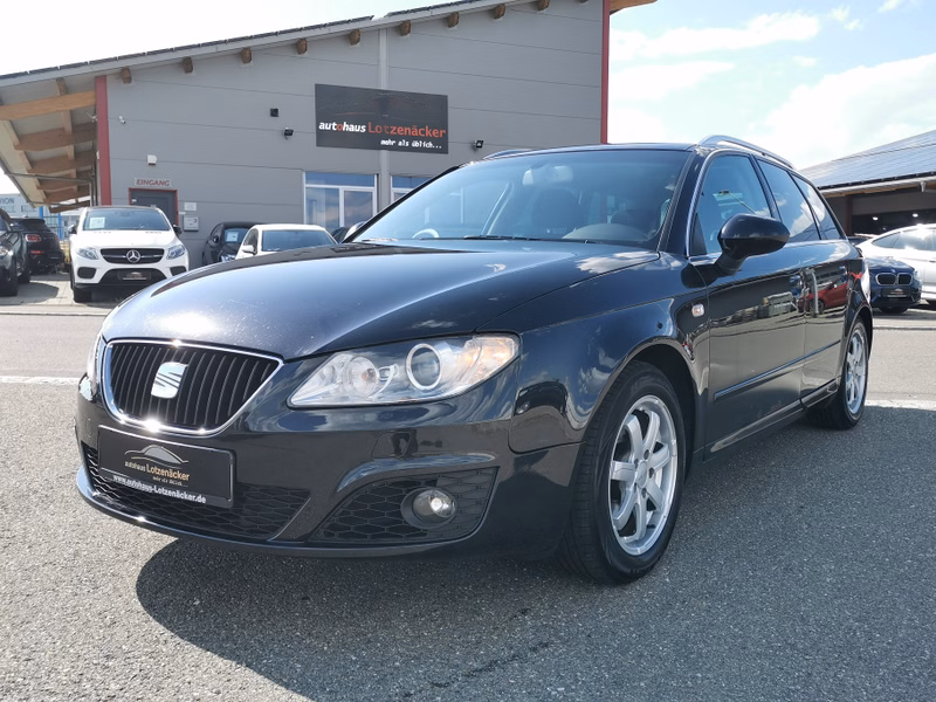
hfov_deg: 56.8
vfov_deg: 44.2
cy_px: 351
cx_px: 468
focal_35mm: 32
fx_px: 865
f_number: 1.8
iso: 50
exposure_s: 1/1451
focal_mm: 5.58
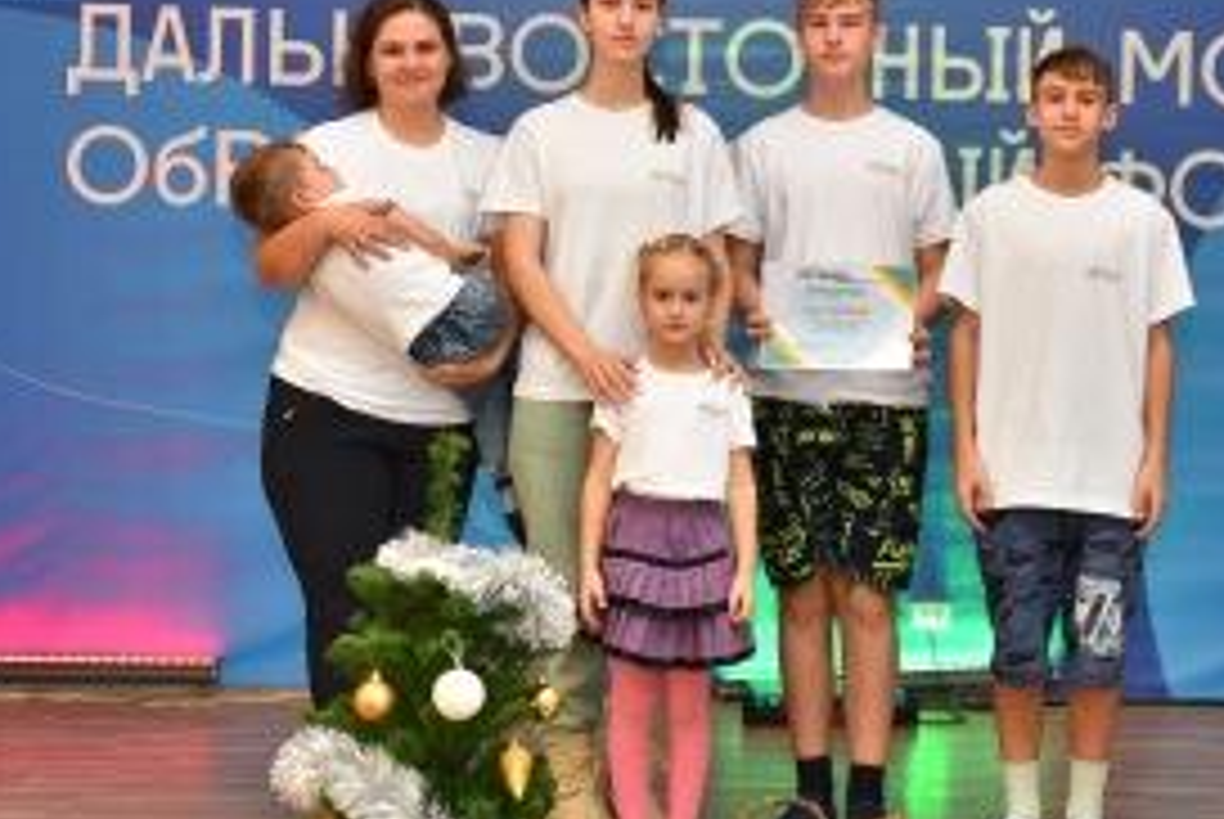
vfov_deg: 17.3
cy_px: 353
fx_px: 2689
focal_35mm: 79
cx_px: 765
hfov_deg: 25.6
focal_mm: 48
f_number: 3.2
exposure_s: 1/250
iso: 1000
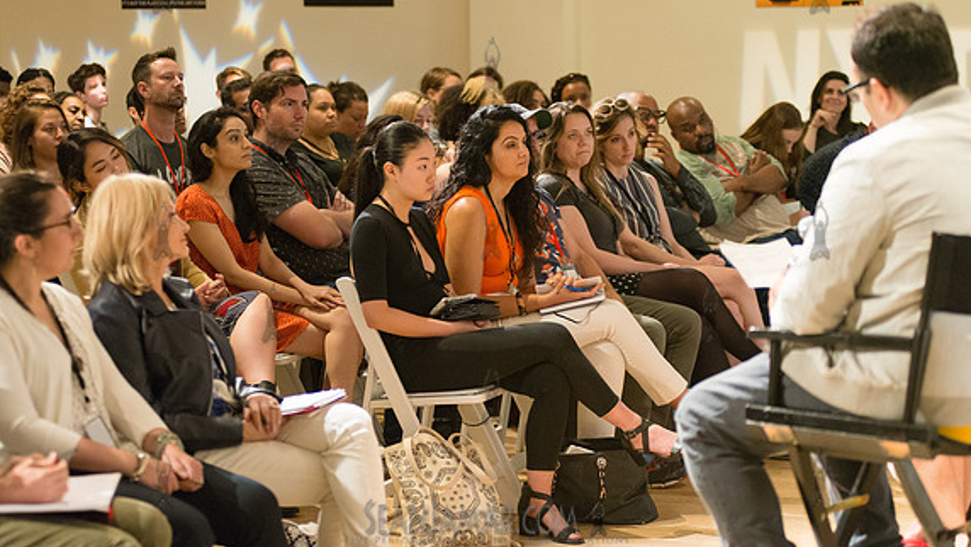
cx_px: 491
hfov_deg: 25.0
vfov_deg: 14.2
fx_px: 2189
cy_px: 230
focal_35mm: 85
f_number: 2.8
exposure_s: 1/200
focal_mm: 80
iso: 4000
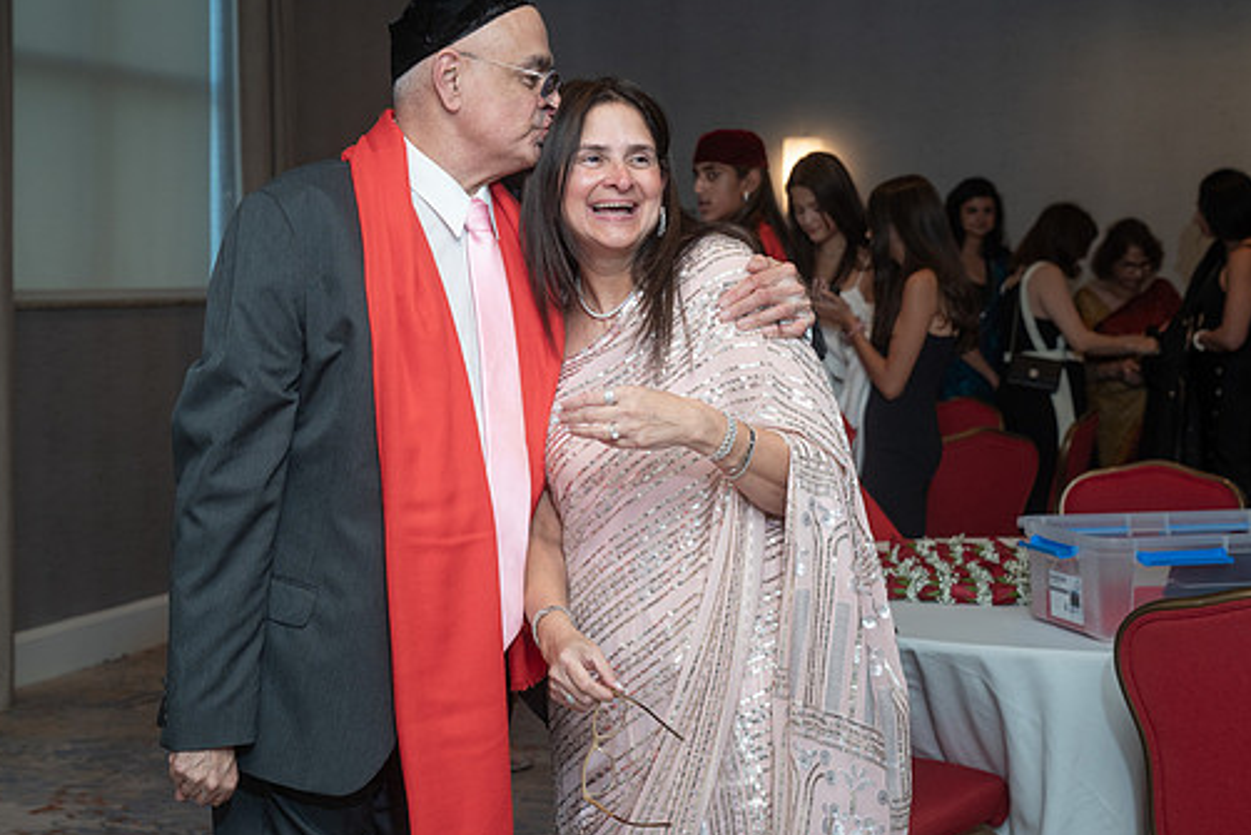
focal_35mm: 74
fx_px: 2572
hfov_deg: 27.3
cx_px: 566
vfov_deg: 18.4
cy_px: 375
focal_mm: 64
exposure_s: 1/200
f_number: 5.6
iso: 1000
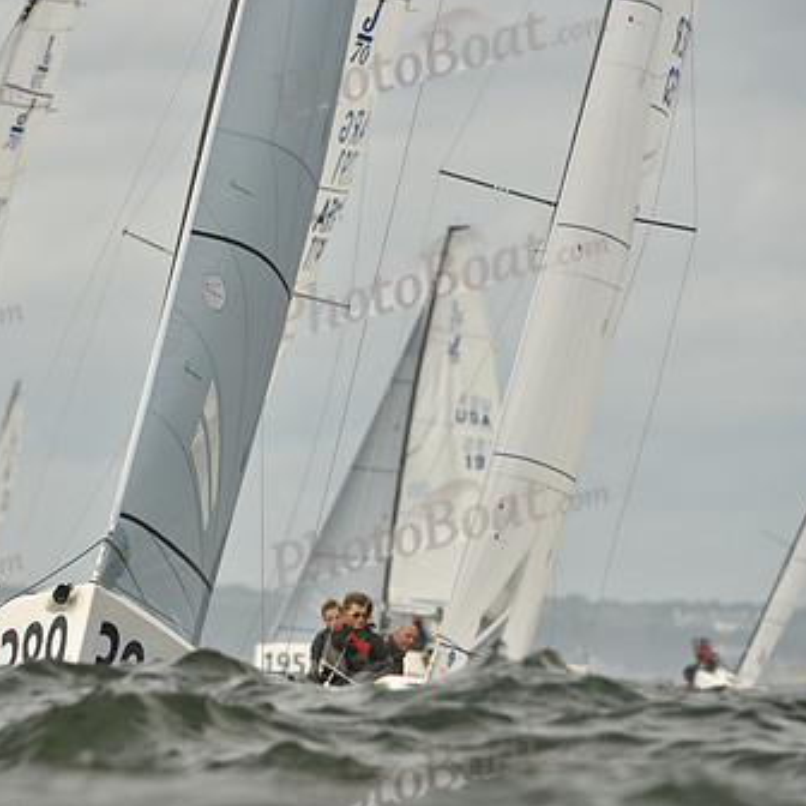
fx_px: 12750
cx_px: 149
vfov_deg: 3.6
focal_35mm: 484
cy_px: 438
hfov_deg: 3.6
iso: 320
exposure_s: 1/1250
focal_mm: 330
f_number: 7.1
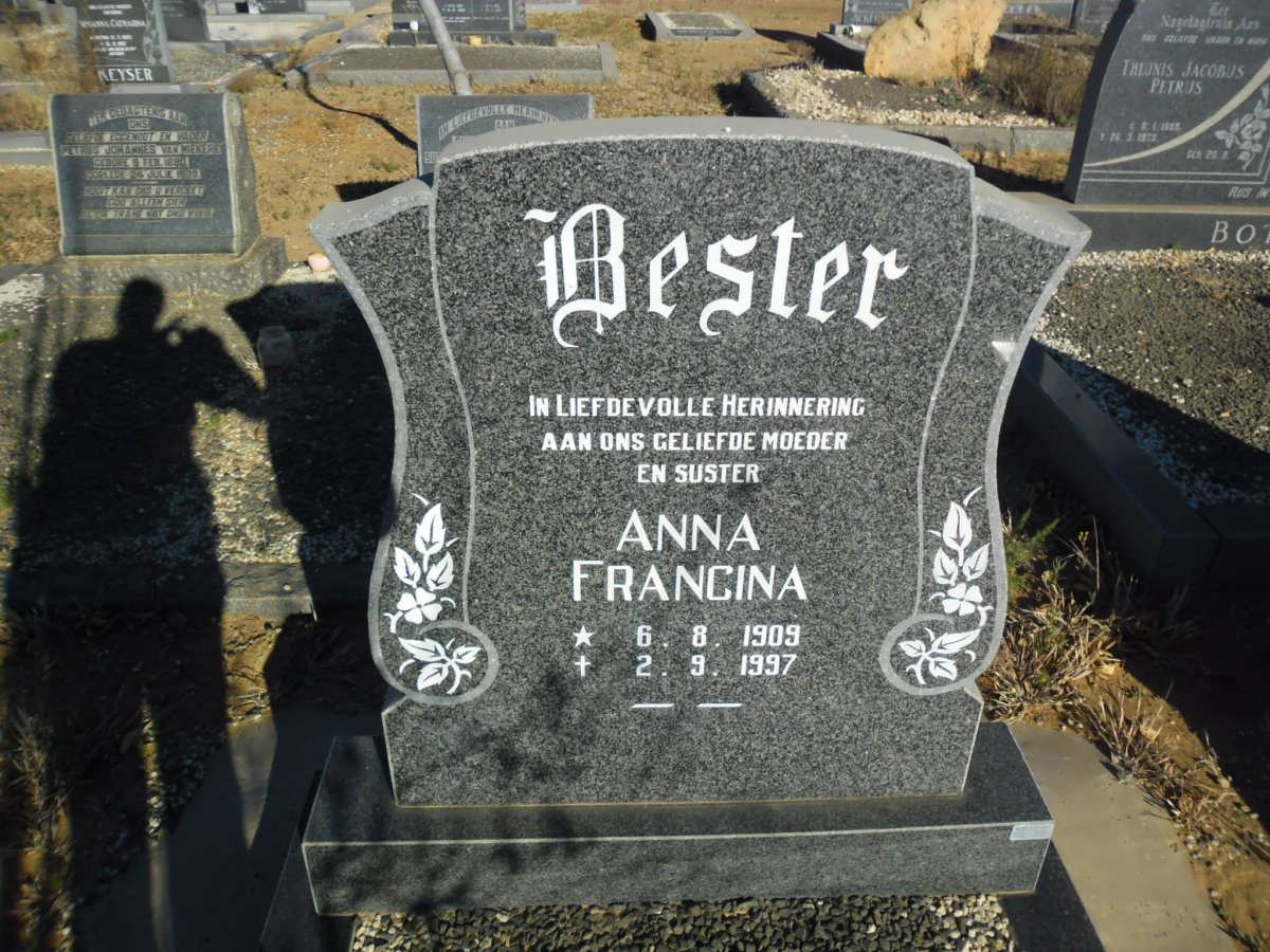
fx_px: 991
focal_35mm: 27
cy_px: 476
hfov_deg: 65.3
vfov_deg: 51.4
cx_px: 635
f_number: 9
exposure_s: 1/189
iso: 80
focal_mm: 4.9
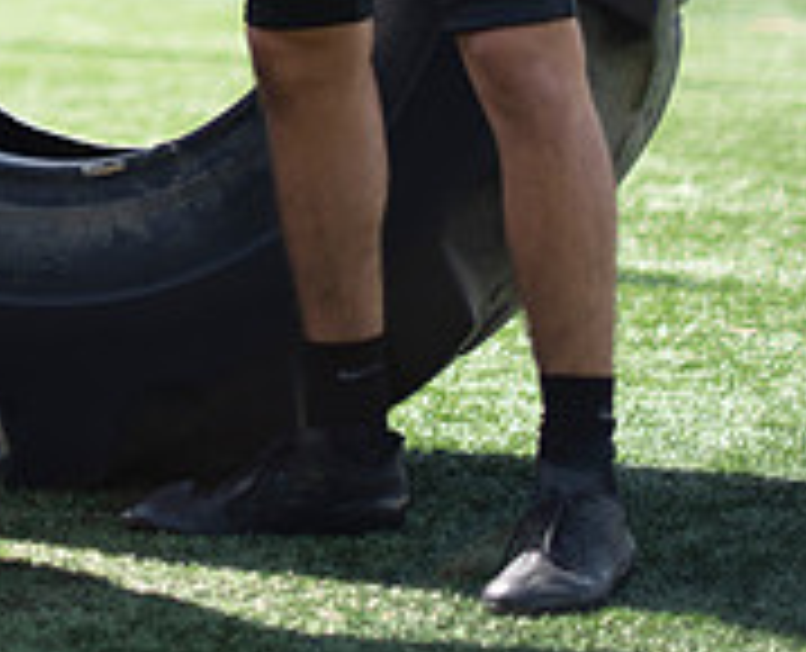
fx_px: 4243
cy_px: -328
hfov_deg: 10.7
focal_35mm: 177
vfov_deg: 8.6
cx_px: -150
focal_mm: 50
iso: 64
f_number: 1.4
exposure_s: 1/1000
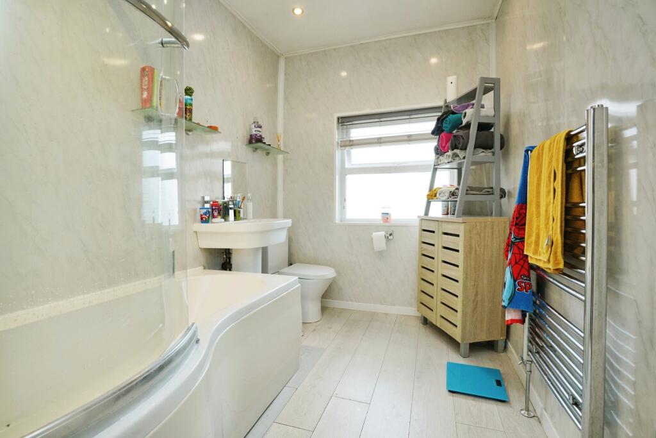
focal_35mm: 16
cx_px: 328
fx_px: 292
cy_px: 219
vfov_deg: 73.8
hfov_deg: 96.7
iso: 1600
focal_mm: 16
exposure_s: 1/60
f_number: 8
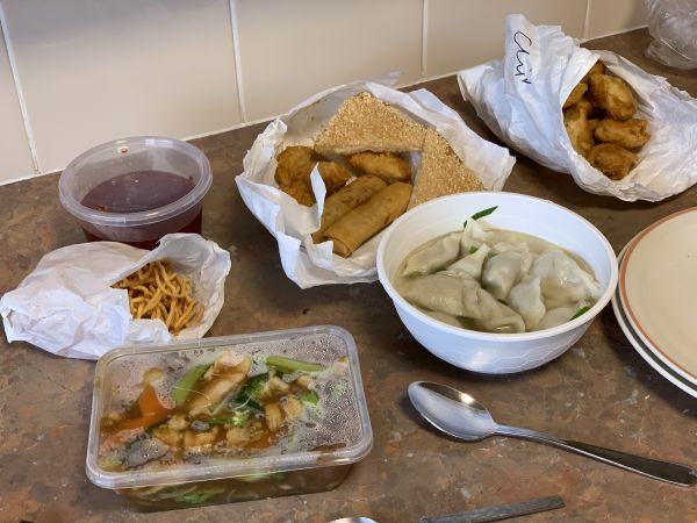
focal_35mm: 52
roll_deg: +1.2
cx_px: 348
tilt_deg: -37.4
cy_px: 262
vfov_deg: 28.0
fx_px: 1047
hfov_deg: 36.8
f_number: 2.4
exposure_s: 1/60
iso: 125
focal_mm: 6
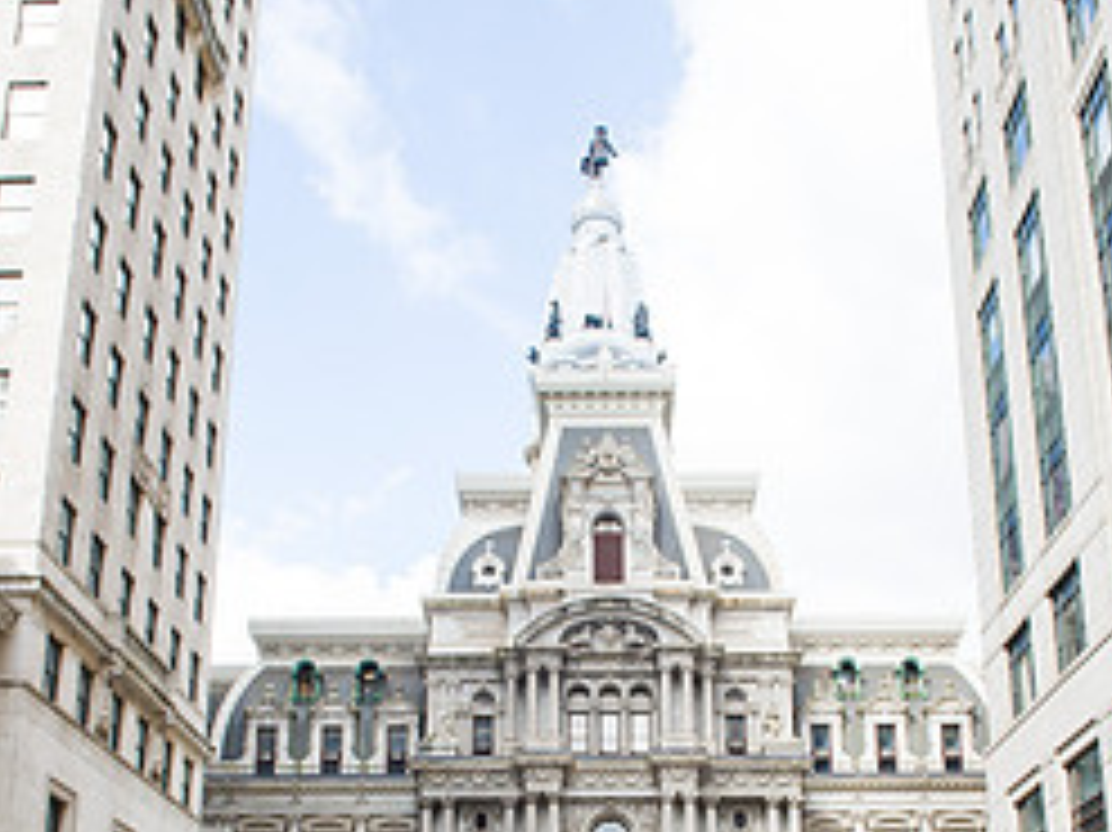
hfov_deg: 44.8
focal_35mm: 42
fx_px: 1349
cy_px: 783
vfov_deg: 32.3
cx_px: 599
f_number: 6.3
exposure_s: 1/640
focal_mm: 24
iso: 800
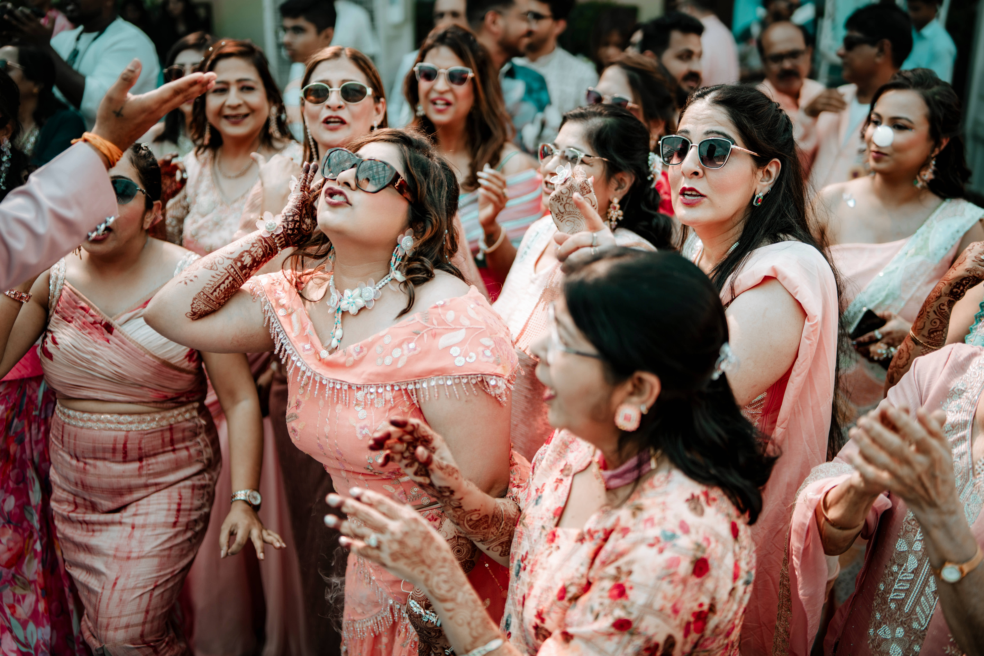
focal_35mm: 35
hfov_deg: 54.4
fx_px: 957
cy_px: 328
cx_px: 492
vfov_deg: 37.9
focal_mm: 35
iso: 80
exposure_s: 1/1000
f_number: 1.4
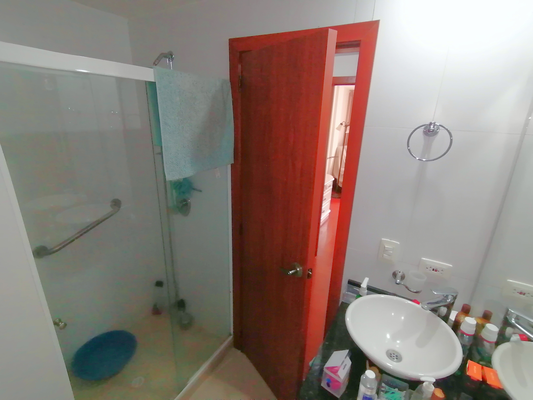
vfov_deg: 74.7
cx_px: 266
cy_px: 200
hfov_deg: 91.0
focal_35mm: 17
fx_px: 262
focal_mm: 2.7
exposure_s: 1/33.3
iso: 200
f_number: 2.4
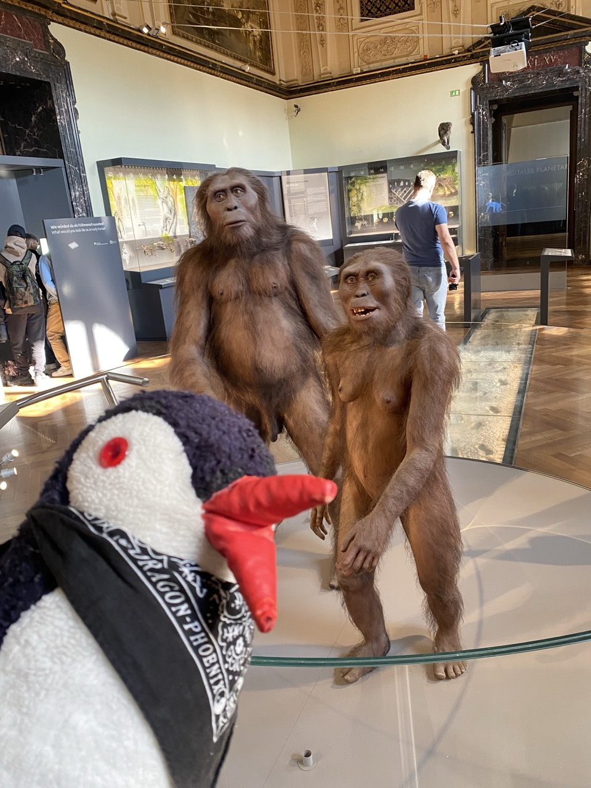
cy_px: 394
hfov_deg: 53.1
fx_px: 592
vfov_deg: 67.3
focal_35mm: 26
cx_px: 296
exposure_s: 1/50
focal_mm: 4.25
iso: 100
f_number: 1.8
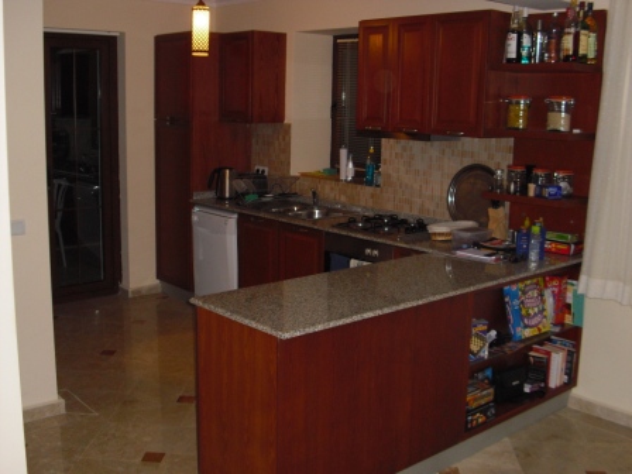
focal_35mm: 38
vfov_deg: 37.7
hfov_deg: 49.0
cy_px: 237
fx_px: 694
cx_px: 316
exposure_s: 1/60
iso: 200
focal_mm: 6.2
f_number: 2.8
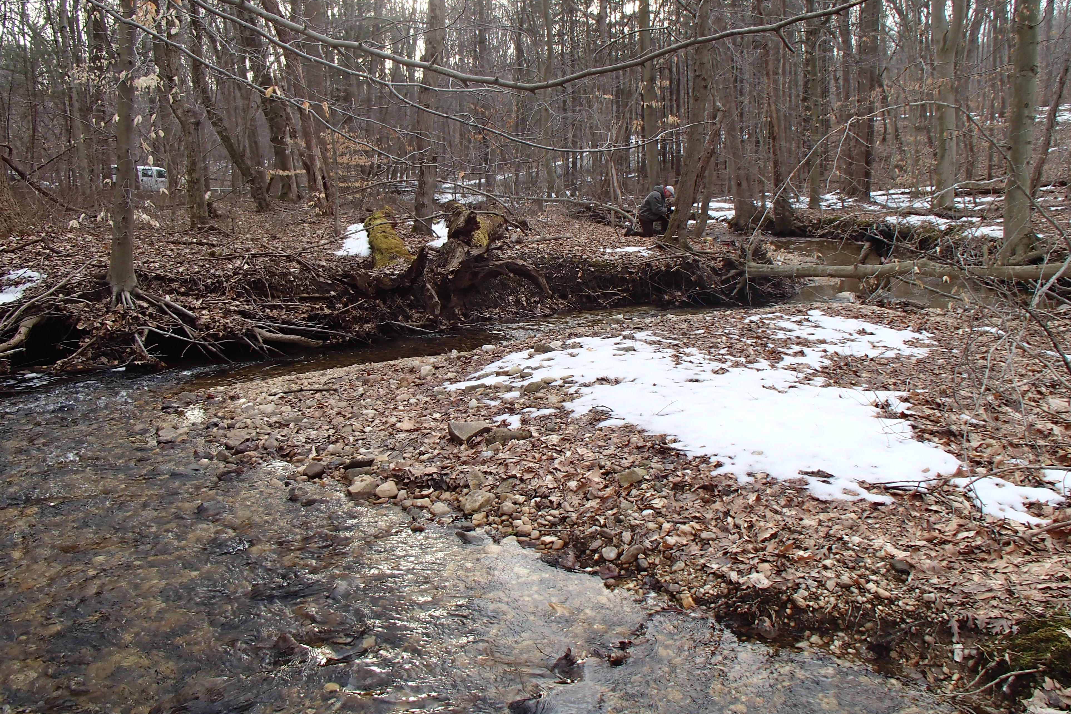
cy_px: 321
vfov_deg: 43.6
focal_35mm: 30
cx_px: 534
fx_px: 892
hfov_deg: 61.9
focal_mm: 5
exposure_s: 1/80
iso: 100
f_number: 3.9
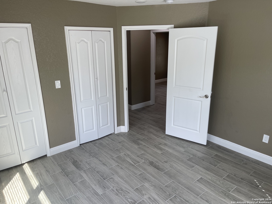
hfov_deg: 69.4
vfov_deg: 54.9
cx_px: 136
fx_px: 196
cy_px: 102
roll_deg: +0.5
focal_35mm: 25
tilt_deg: -17.4
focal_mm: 5.1
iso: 32
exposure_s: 1/120
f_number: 1.6
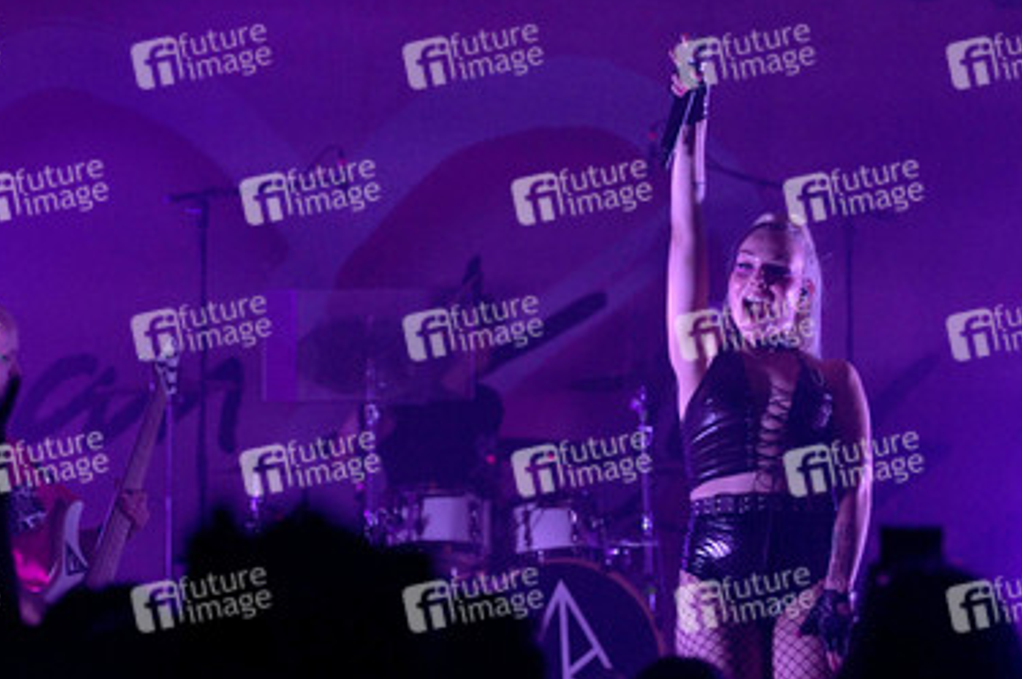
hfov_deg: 18.9
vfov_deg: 12.7
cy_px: 397
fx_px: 3063
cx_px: 510
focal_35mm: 108
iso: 2000
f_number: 3.5
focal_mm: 90
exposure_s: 1/1250
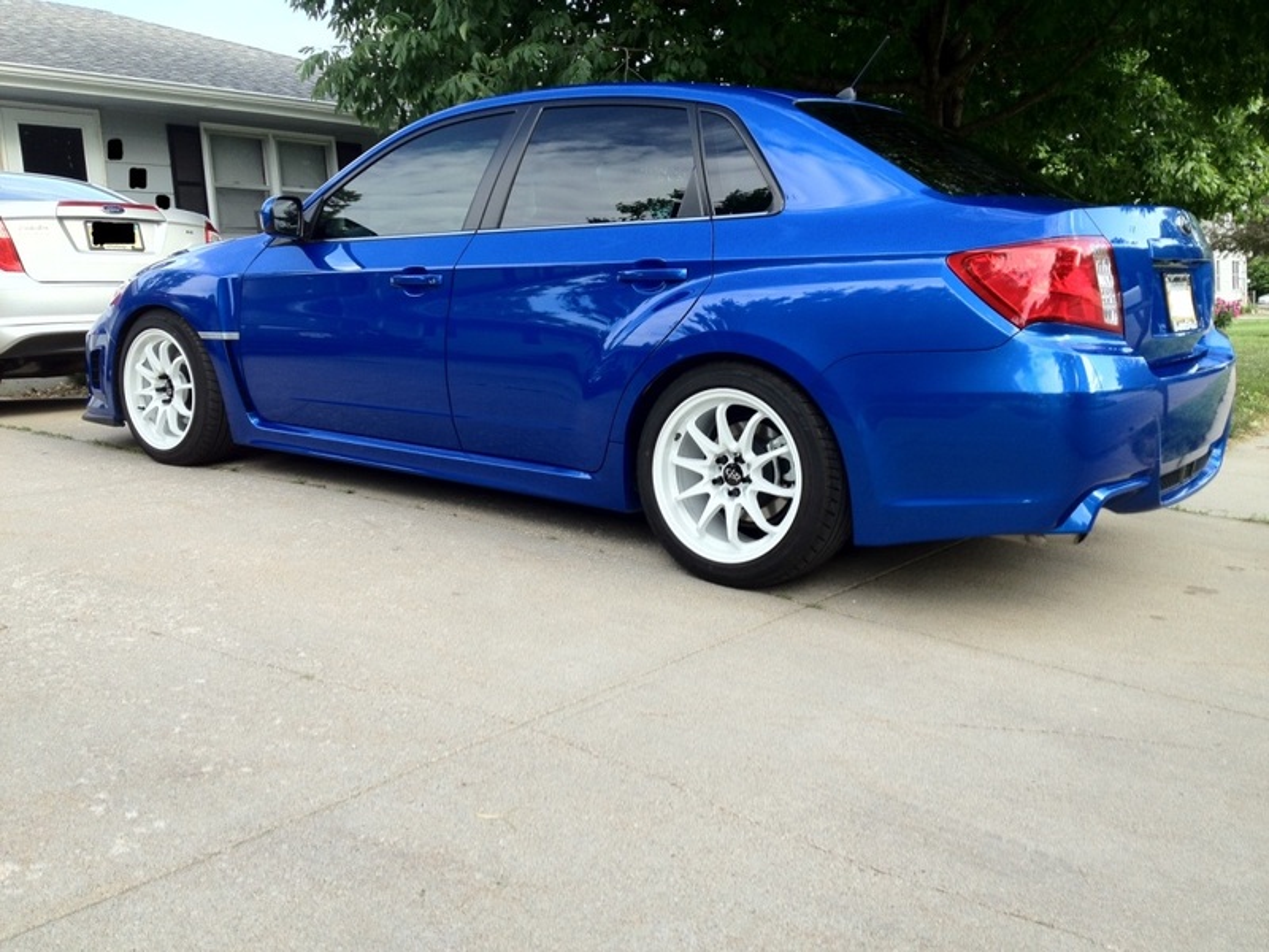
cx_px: 634
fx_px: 1283
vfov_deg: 40.7
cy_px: 476
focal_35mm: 35
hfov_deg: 52.6
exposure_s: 1/201
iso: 64
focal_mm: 4.3
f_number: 2.4
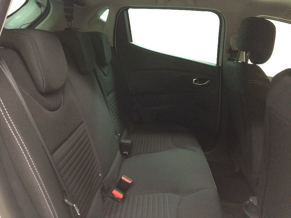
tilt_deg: -17.8
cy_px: 109
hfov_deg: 61.7
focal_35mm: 29
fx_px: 244
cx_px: 146
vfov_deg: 48.2
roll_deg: -7.4
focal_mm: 4.15
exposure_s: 1/25
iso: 320
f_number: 2.2
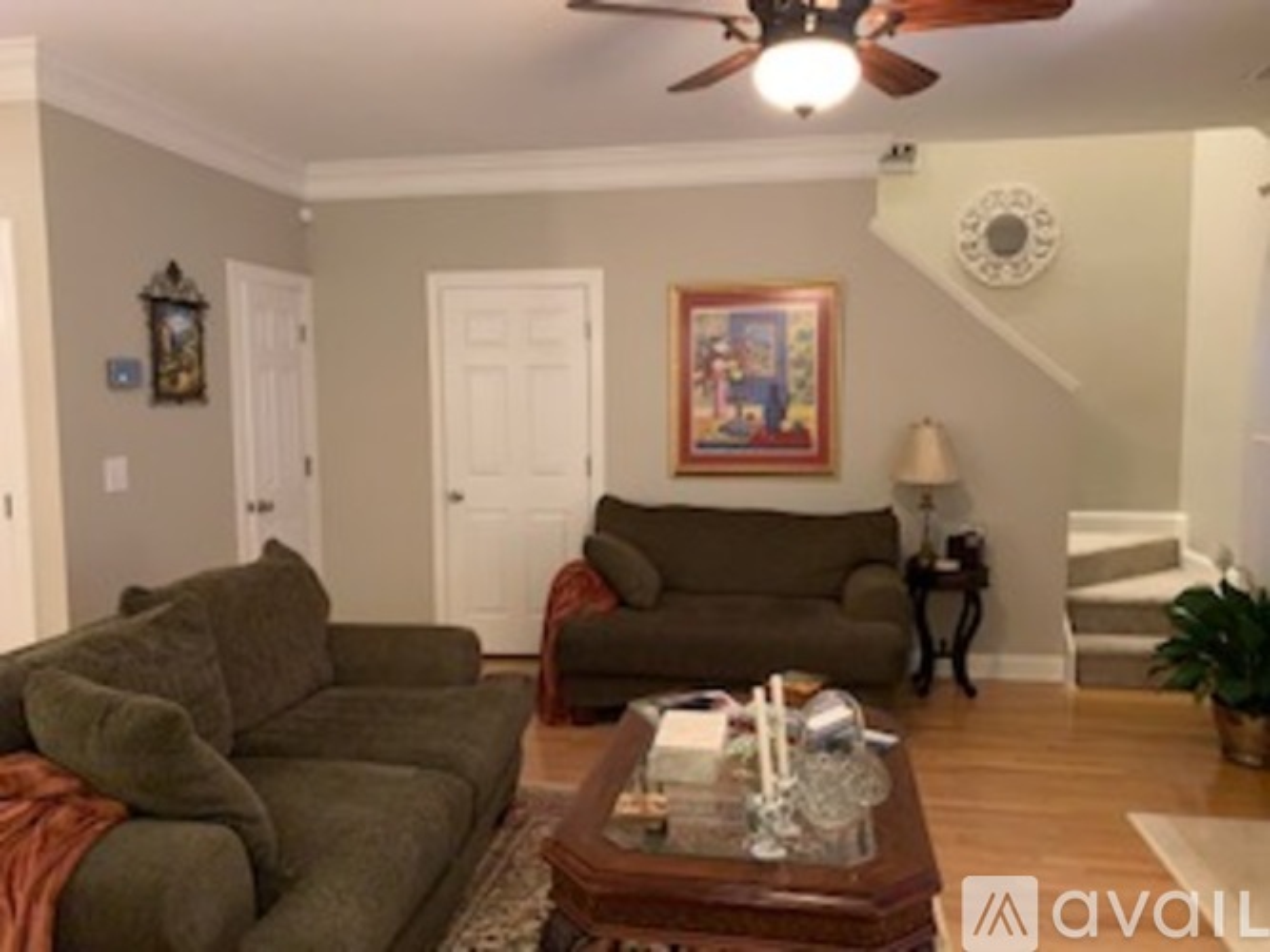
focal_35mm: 26
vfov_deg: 53.0
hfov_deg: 67.3
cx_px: 635
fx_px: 954
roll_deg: +0.7
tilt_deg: -4.3
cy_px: 476
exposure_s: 1/30
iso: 640
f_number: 1.8
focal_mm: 4.25
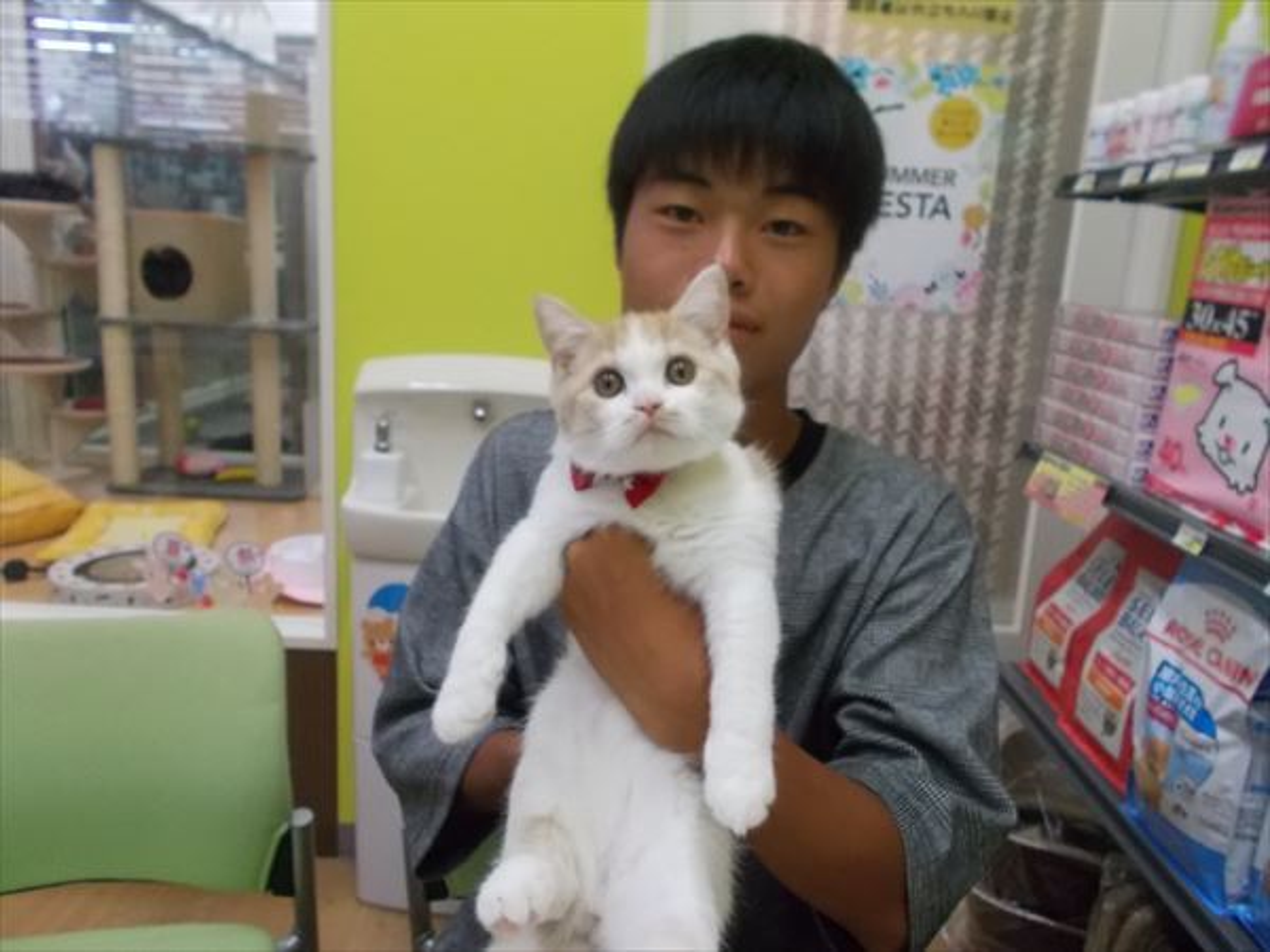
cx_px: 635
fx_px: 954
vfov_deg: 53.1
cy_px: 476
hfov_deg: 67.3
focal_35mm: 26
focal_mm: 4.6
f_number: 3.2
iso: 400
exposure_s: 1/125
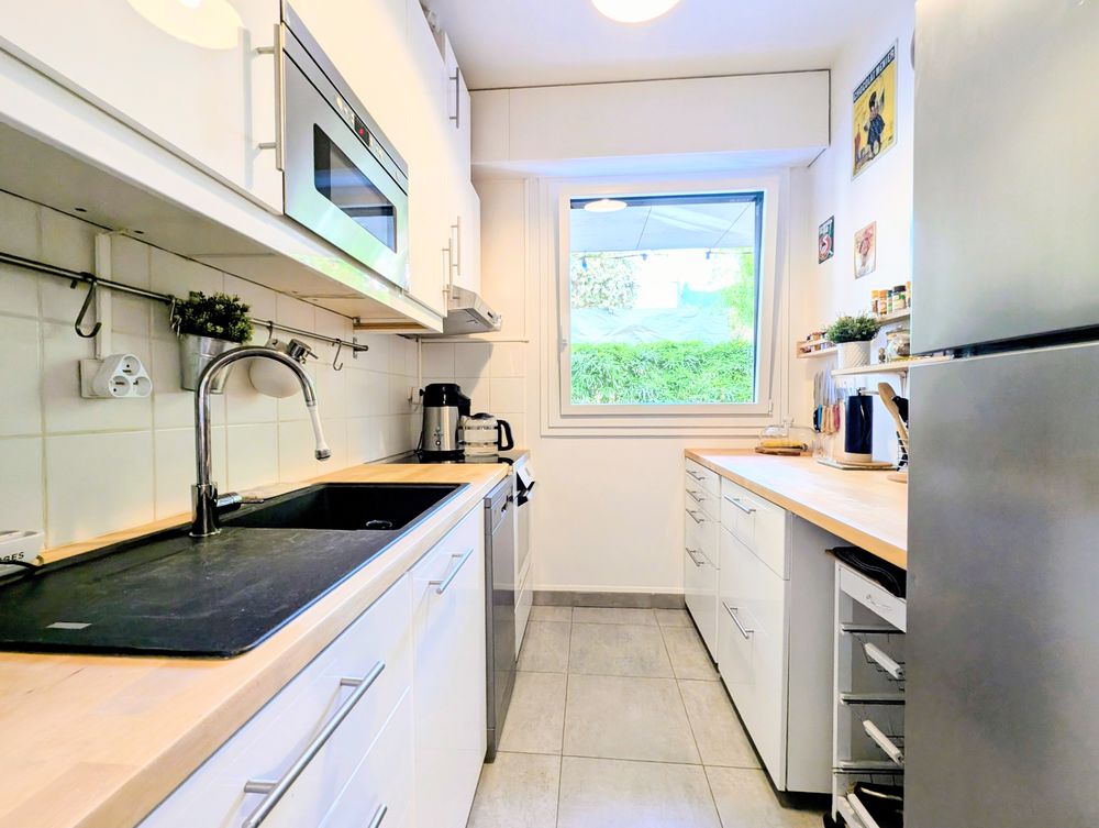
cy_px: 414
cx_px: 550
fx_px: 413
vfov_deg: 90.1
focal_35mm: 13
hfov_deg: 106.1
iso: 61
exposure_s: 1/23.8
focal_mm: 1.95
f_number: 2.2
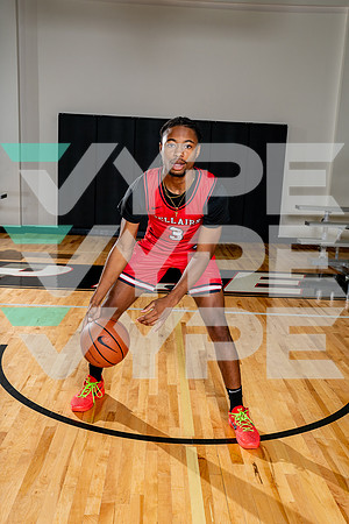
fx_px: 538
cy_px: 262
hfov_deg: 35.9
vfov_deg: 51.9
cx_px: 174
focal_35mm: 37
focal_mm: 37
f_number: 7.1
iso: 250
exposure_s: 1/250
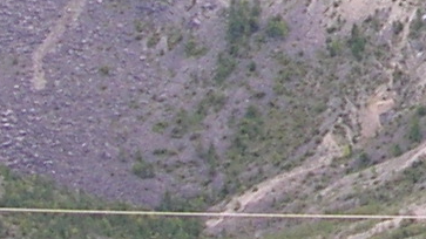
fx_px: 2710
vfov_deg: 5.0
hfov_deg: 8.7
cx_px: 662
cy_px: -194
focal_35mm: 240
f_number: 2.8
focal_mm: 5.8
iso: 50
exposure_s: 1/250
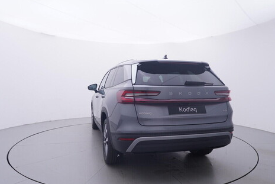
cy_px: 99
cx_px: 132
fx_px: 203
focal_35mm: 27
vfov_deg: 48.6
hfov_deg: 68.1
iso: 200
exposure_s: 1/80
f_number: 5
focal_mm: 15
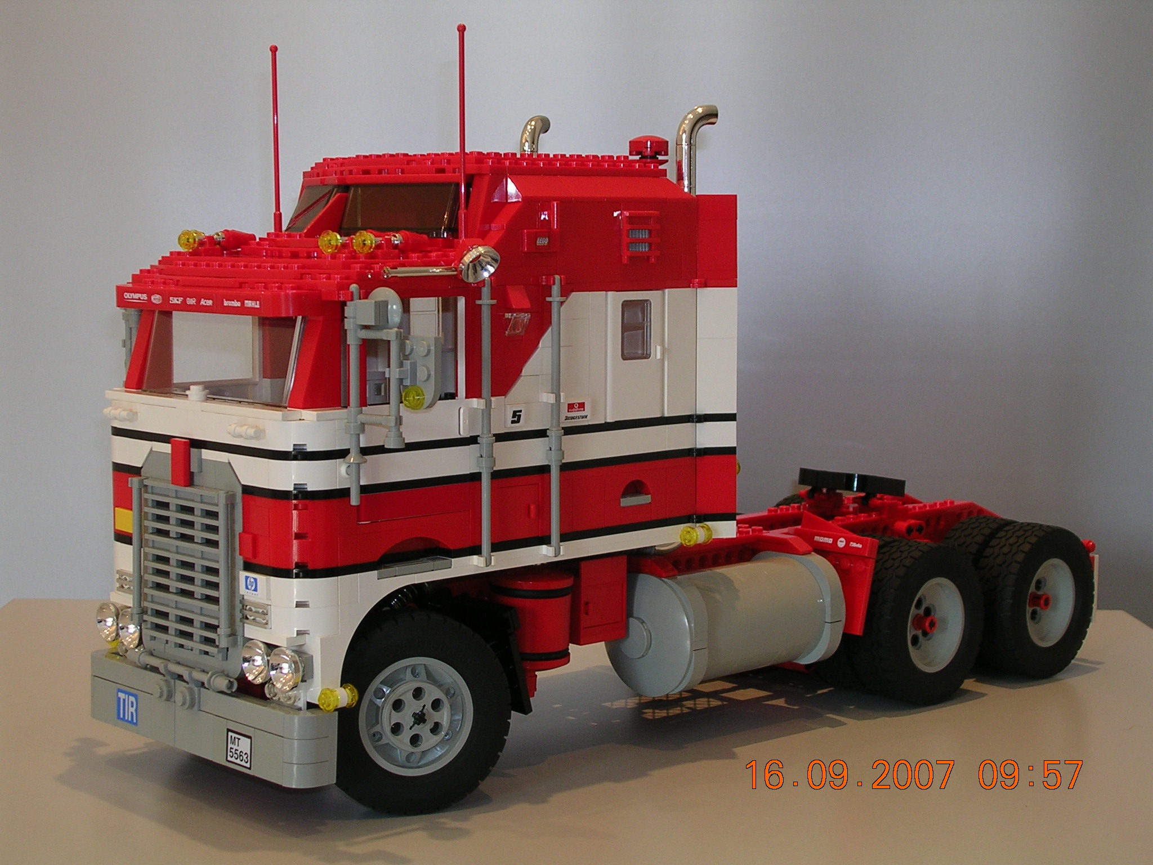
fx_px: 2098
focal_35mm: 63
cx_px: 576
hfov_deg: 30.7
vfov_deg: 23.3
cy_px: 432
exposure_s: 1/30
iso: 50
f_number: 3.5
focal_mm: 9.6
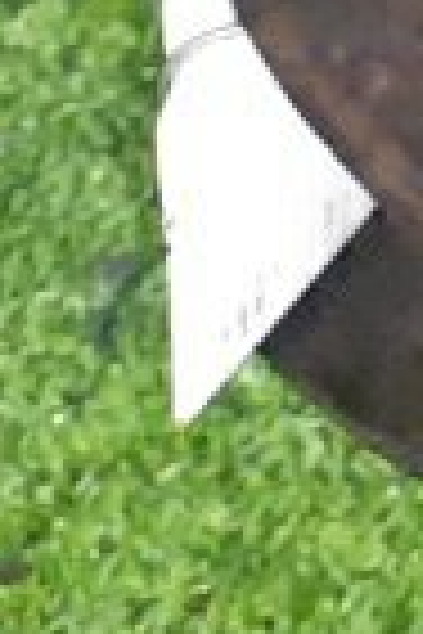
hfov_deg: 4.1
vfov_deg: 6.8
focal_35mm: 265
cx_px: 2583
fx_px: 4670
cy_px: -1484
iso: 411
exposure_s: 1/33
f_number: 2
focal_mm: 4.6
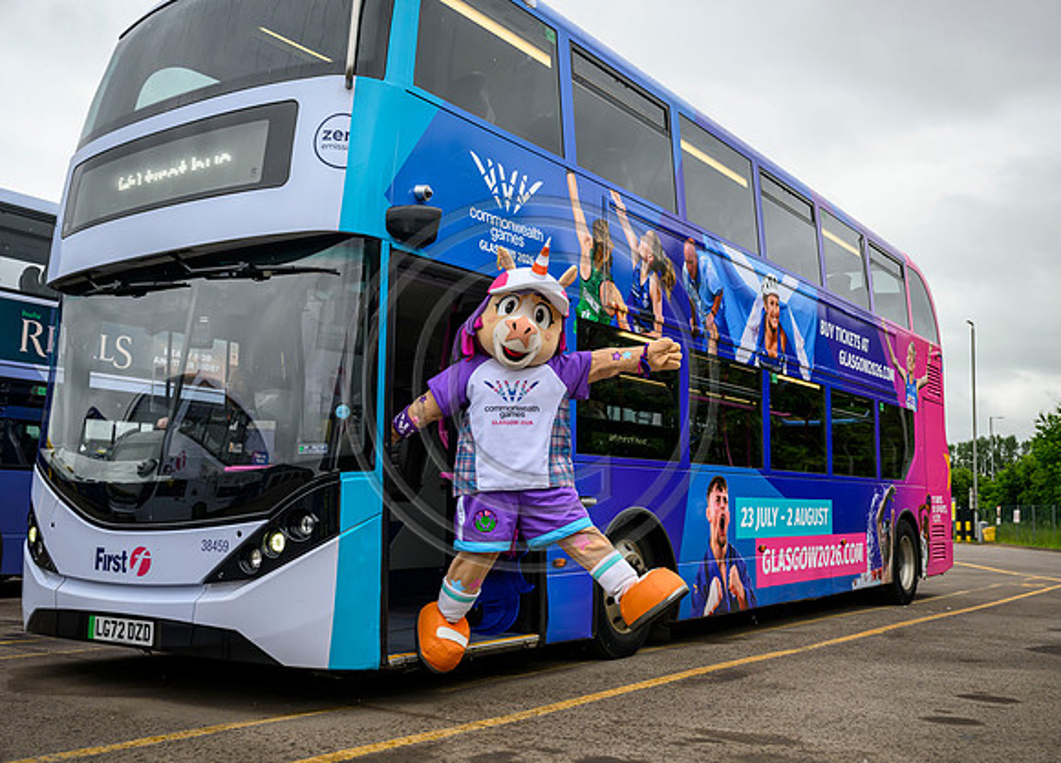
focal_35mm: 35
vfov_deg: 39.9
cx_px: 573
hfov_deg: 53.6
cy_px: 382
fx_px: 1049
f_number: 4
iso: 1250
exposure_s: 1/1000
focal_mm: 33
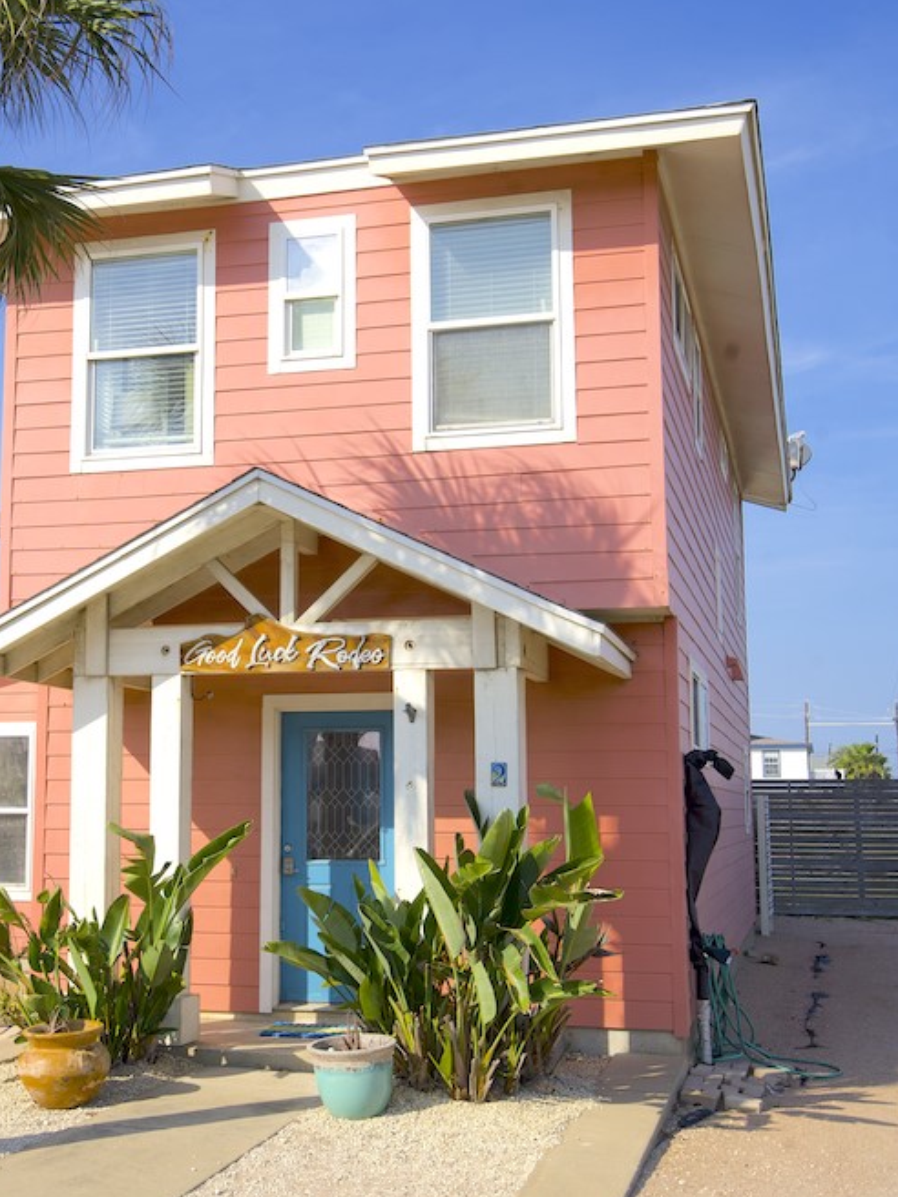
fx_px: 1660
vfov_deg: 39.7
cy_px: 587
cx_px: 303
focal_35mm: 48
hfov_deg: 30.1
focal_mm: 32
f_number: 10
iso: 100
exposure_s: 1/200
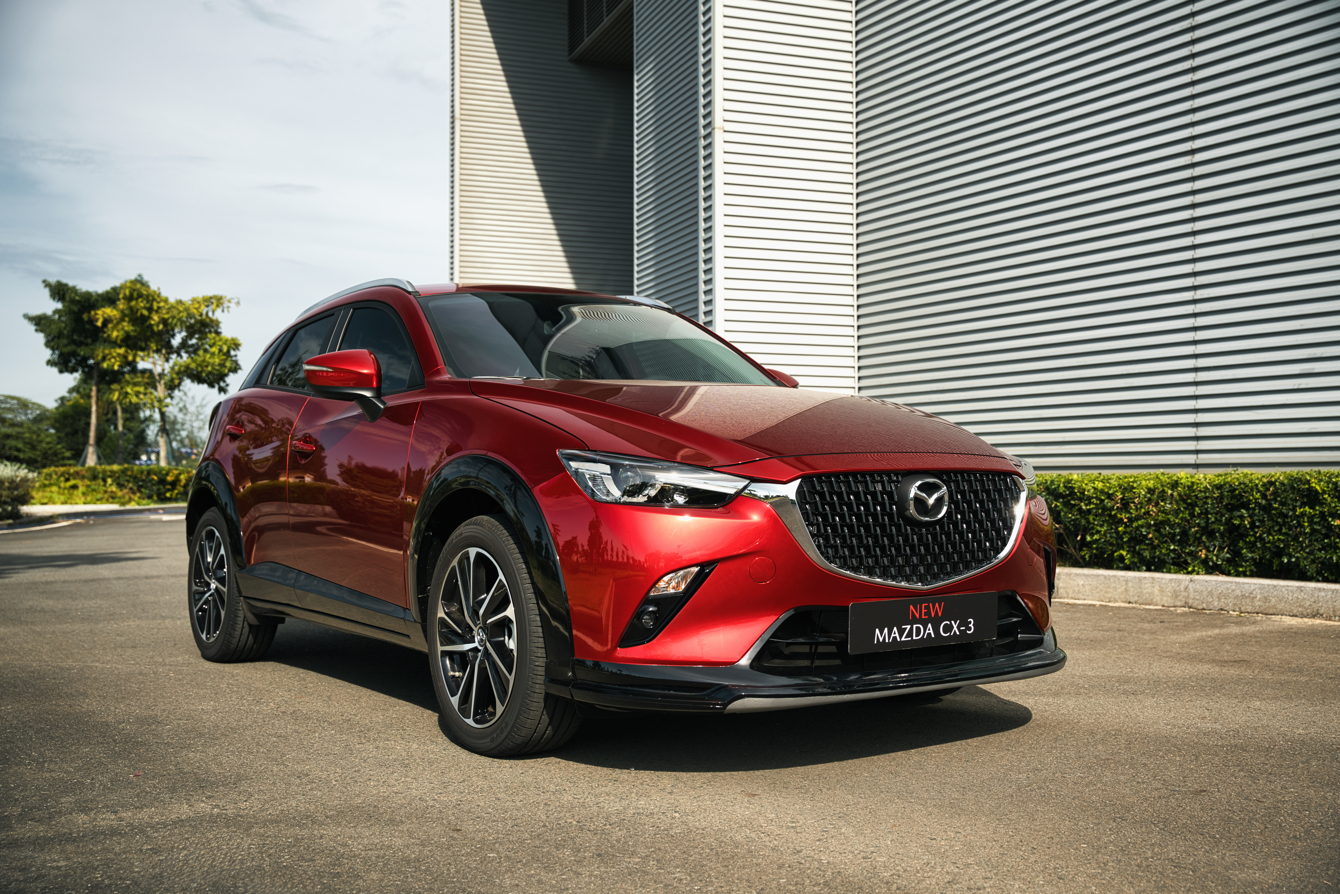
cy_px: 447
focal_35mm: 38
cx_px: 670
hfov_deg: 51.0
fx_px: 1403
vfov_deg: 35.3
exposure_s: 1/100
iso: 160
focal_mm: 37.7
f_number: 4
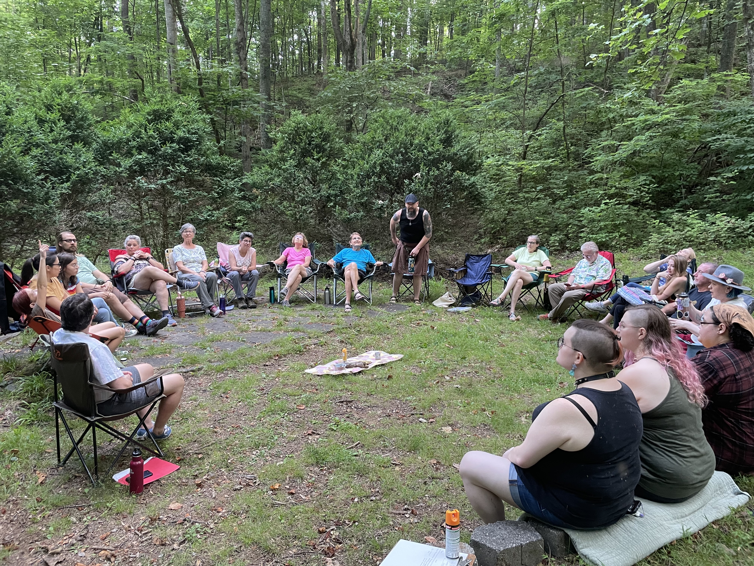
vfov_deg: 53.1
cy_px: 283
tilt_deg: -7.8
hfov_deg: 67.3
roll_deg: -2.9
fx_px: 566
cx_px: 377
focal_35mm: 26
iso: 160
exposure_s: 1/60
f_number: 1.6
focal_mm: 4.2
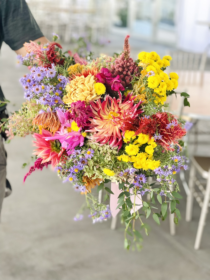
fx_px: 518
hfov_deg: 22.9
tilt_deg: -16.1
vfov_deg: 30.3
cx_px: 105
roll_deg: -2.2
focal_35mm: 64
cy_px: 140
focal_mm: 7.5
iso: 64
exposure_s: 1/121
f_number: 2.2
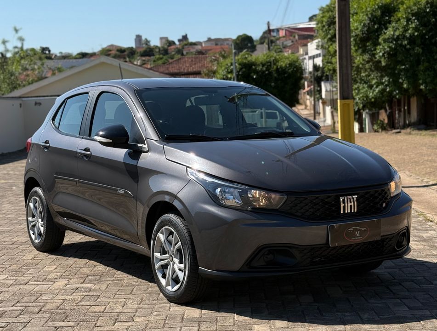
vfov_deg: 30.4
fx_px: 608
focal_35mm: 48
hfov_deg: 39.5
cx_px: 218
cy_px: 166
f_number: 1.78
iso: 64
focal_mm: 6.76
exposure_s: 1/4878
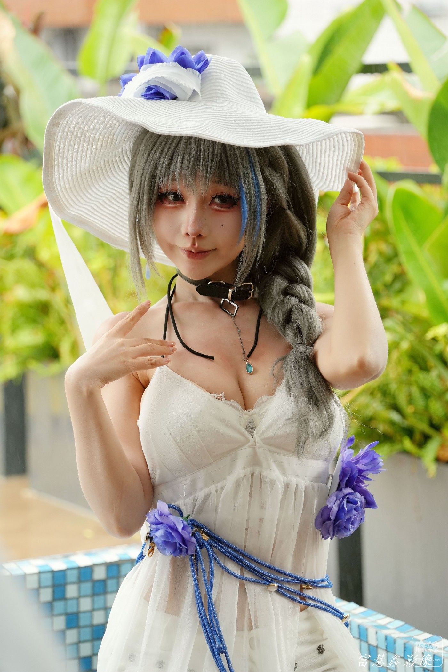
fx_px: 2296
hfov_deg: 11.1
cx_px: 224
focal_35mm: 123
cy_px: 336
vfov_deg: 16.7
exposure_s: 1/160
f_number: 5.6
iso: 1000
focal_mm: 123
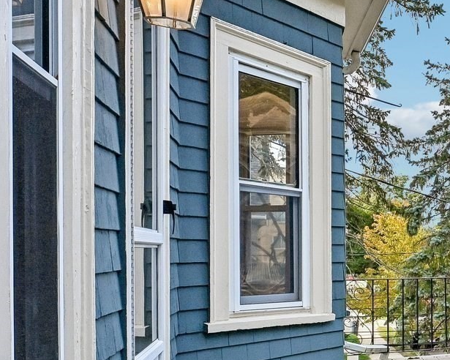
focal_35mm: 50
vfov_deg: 30.0
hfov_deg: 26.2
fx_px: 666
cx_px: 690
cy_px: 247
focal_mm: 16
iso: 400
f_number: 8
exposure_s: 1/640
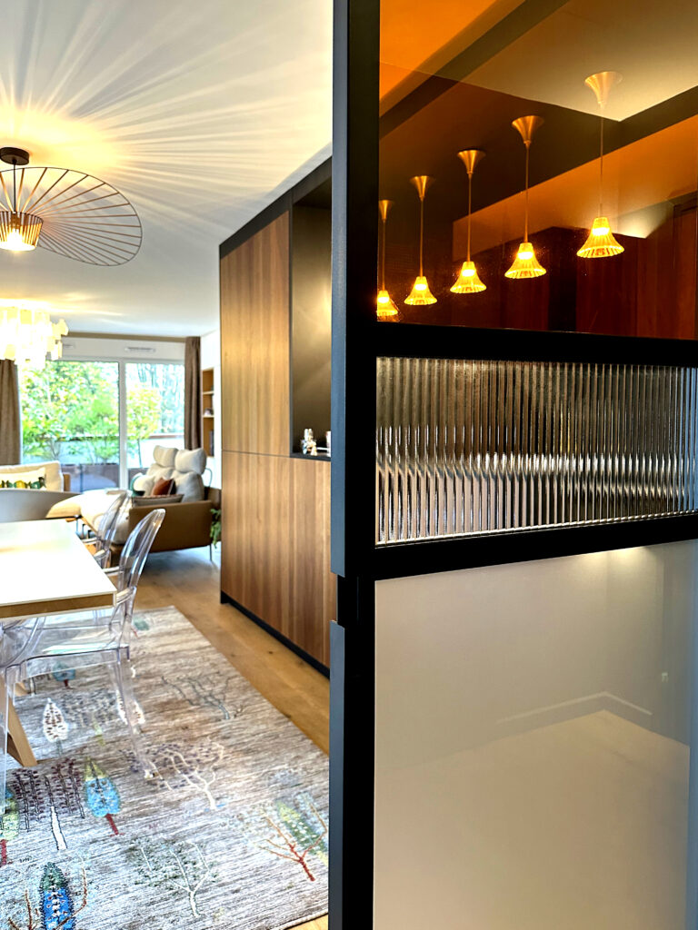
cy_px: 465
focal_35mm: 24
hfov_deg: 56.8
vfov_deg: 71.6
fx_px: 645
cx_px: 349
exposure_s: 1/50
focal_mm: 6.86
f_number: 1.78
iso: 400
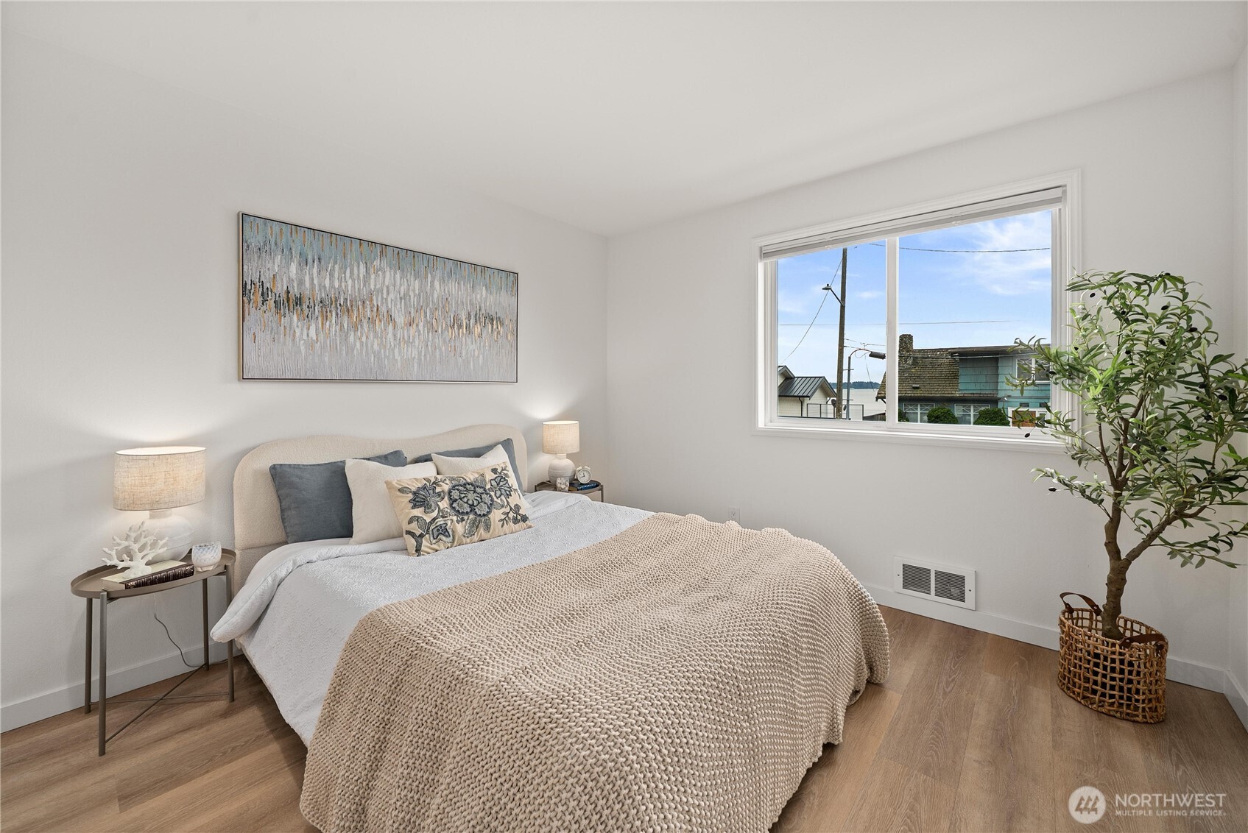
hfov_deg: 108.3
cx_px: 624
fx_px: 451
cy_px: 416
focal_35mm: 13
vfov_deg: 85.5
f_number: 7.1
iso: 1000
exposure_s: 1/25
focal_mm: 13
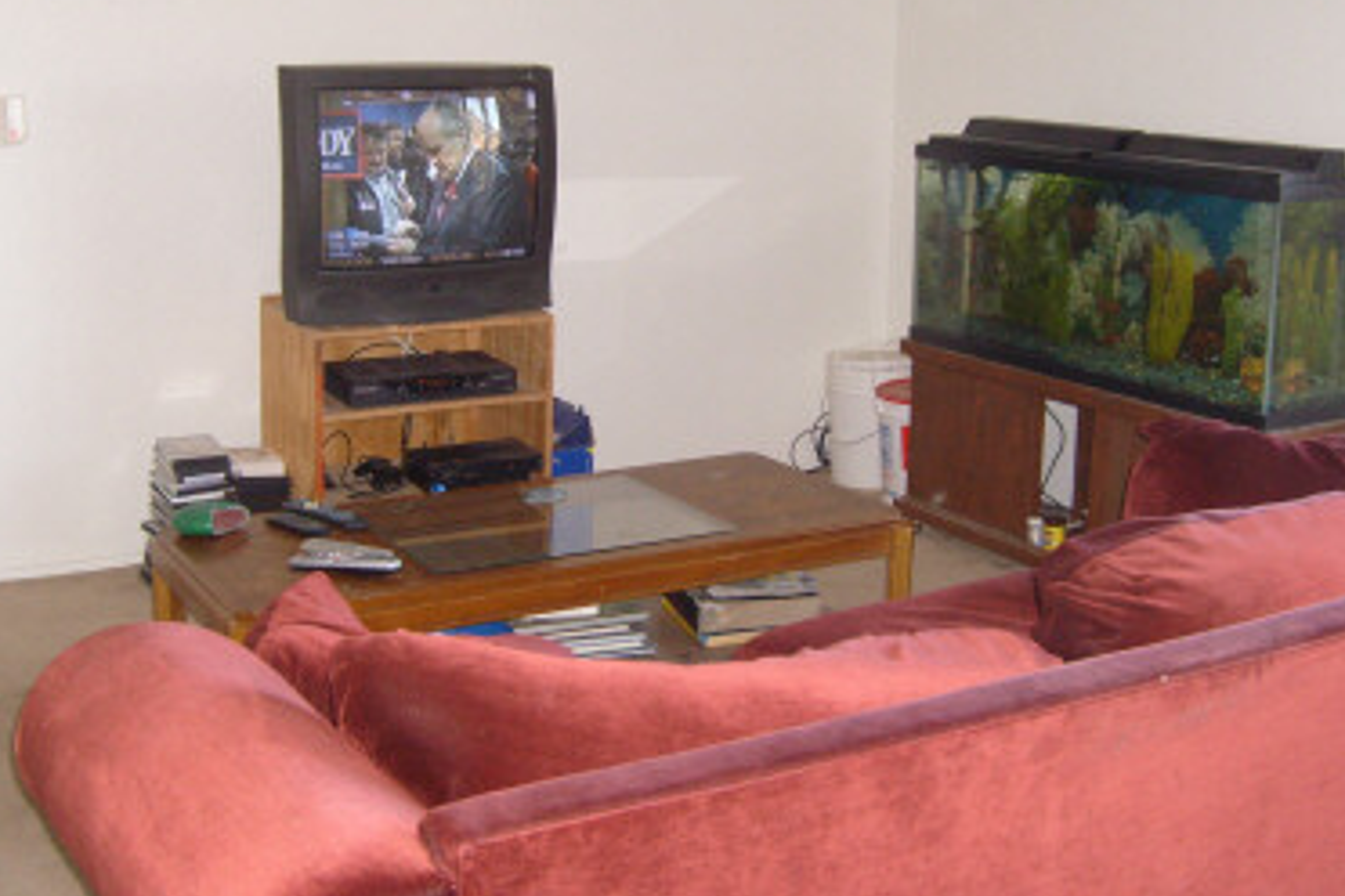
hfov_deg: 44.5
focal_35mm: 44
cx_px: 691
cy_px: 350
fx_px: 1644
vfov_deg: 30.4
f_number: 2.8
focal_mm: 5.8
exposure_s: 1/45
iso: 200
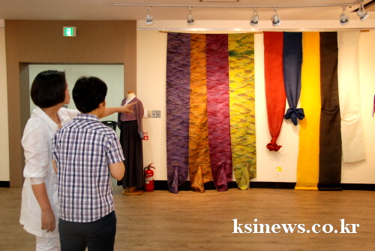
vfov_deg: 34.3
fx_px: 406
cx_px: 188
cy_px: 126
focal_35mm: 39
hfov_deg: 49.5
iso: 800
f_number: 5
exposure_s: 1/60
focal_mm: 26
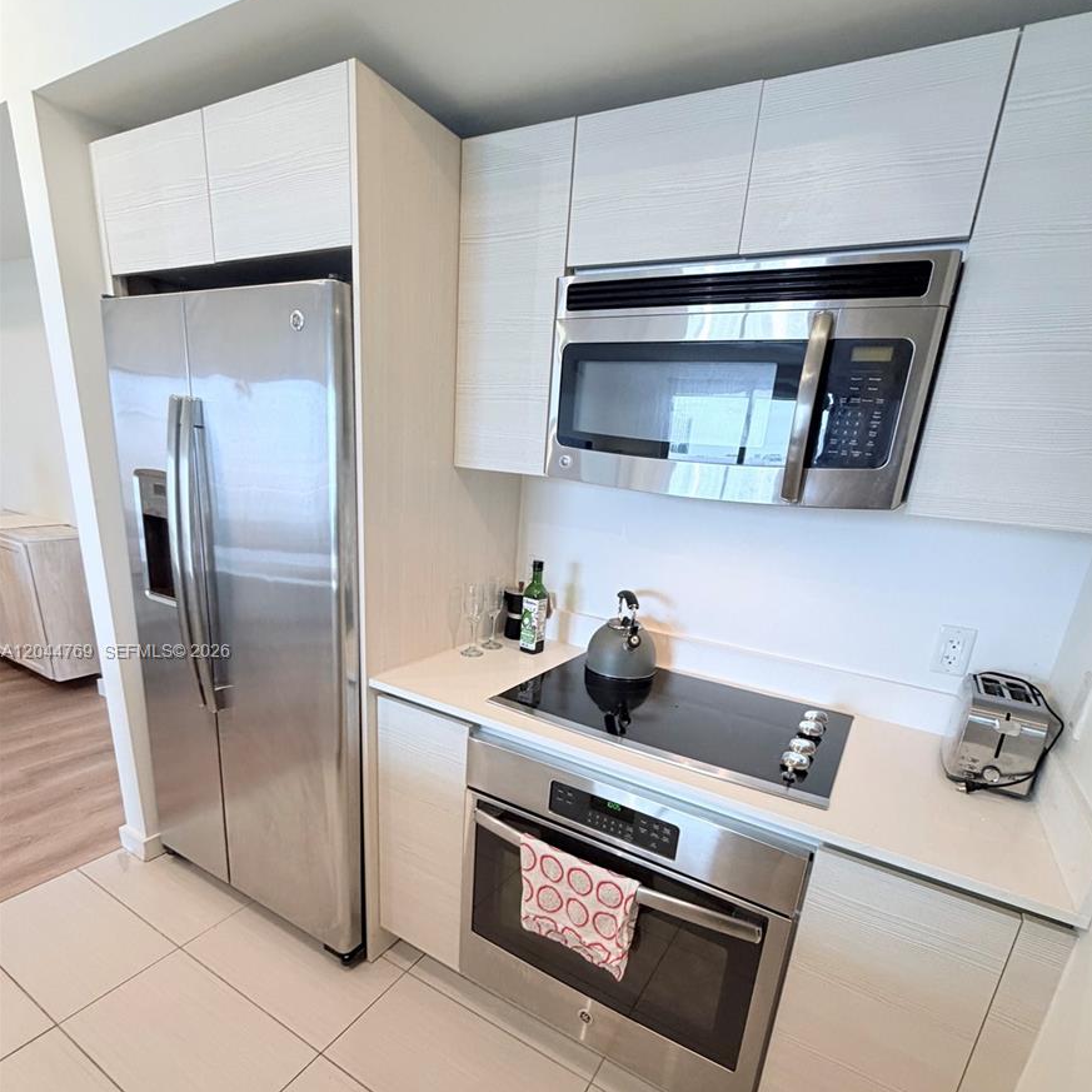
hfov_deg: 83.9
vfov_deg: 83.0
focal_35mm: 17
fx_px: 607
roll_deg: -4.7
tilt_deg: -17.5
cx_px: 562
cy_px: 653
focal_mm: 2.22
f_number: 2.2
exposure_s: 1/60
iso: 320
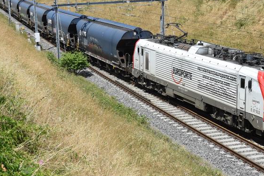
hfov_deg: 27.7
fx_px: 535
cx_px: 147
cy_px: 66
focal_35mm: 73
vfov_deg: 18.6
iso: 250
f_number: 6.3
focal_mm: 34
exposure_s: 1/1250
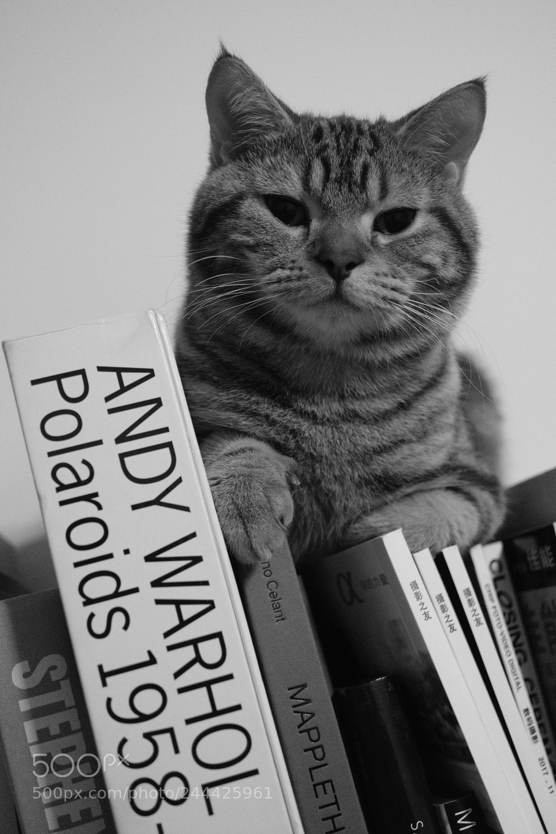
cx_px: 278
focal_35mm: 41
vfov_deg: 47.4
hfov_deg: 32.6
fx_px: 950
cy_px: 417
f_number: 2.8
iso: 5000
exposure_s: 1/125
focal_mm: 27
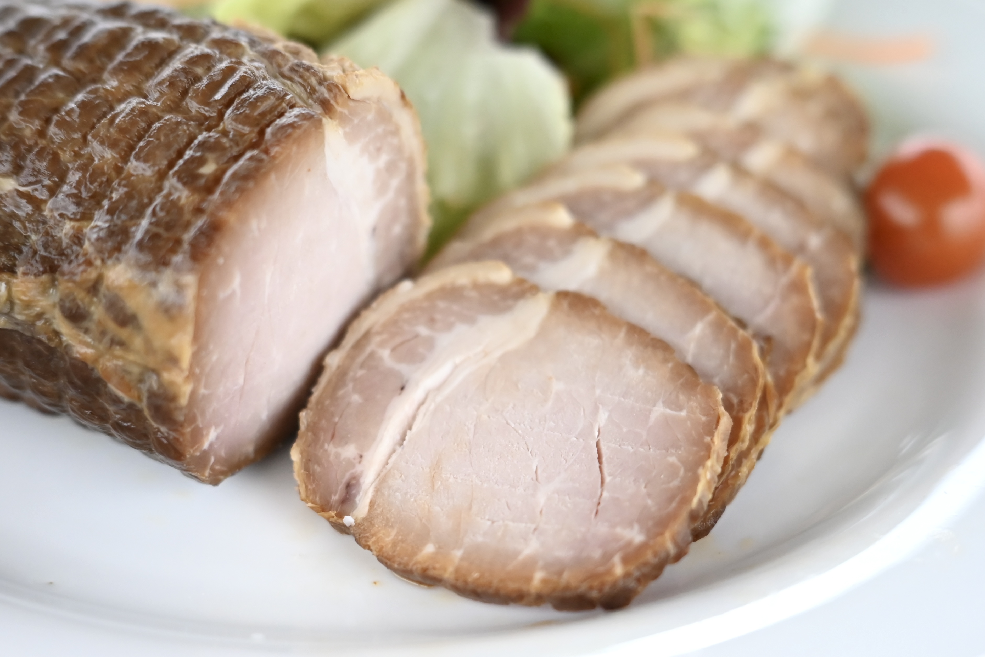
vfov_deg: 33.4
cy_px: 328
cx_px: 492
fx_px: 1095
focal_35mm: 40
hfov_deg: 48.4
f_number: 3.2
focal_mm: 40
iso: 1600
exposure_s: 1/3200
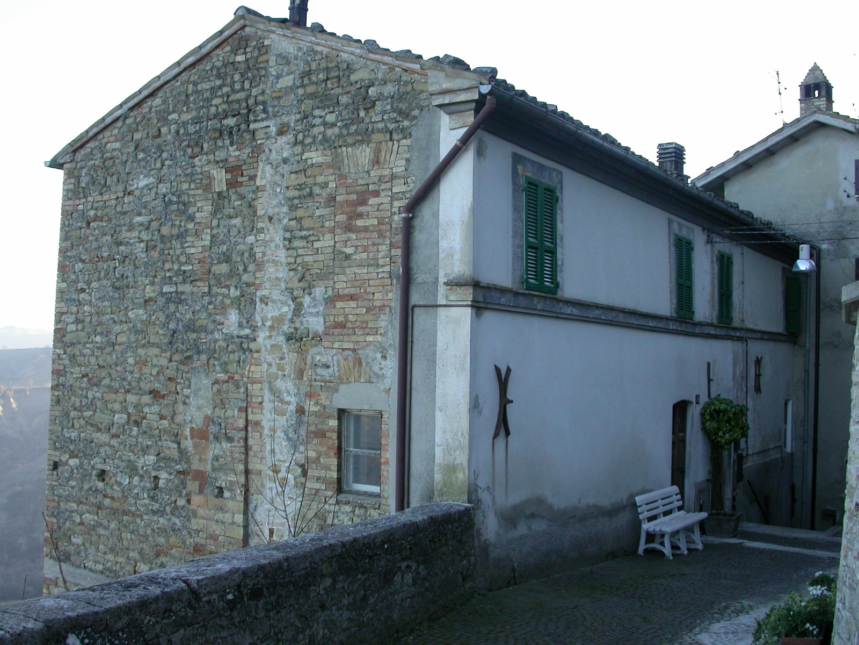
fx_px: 943
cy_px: 322
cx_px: 430
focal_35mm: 38
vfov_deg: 37.7
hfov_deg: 49.0
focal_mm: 7.85
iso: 100
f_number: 4.2
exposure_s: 1/121
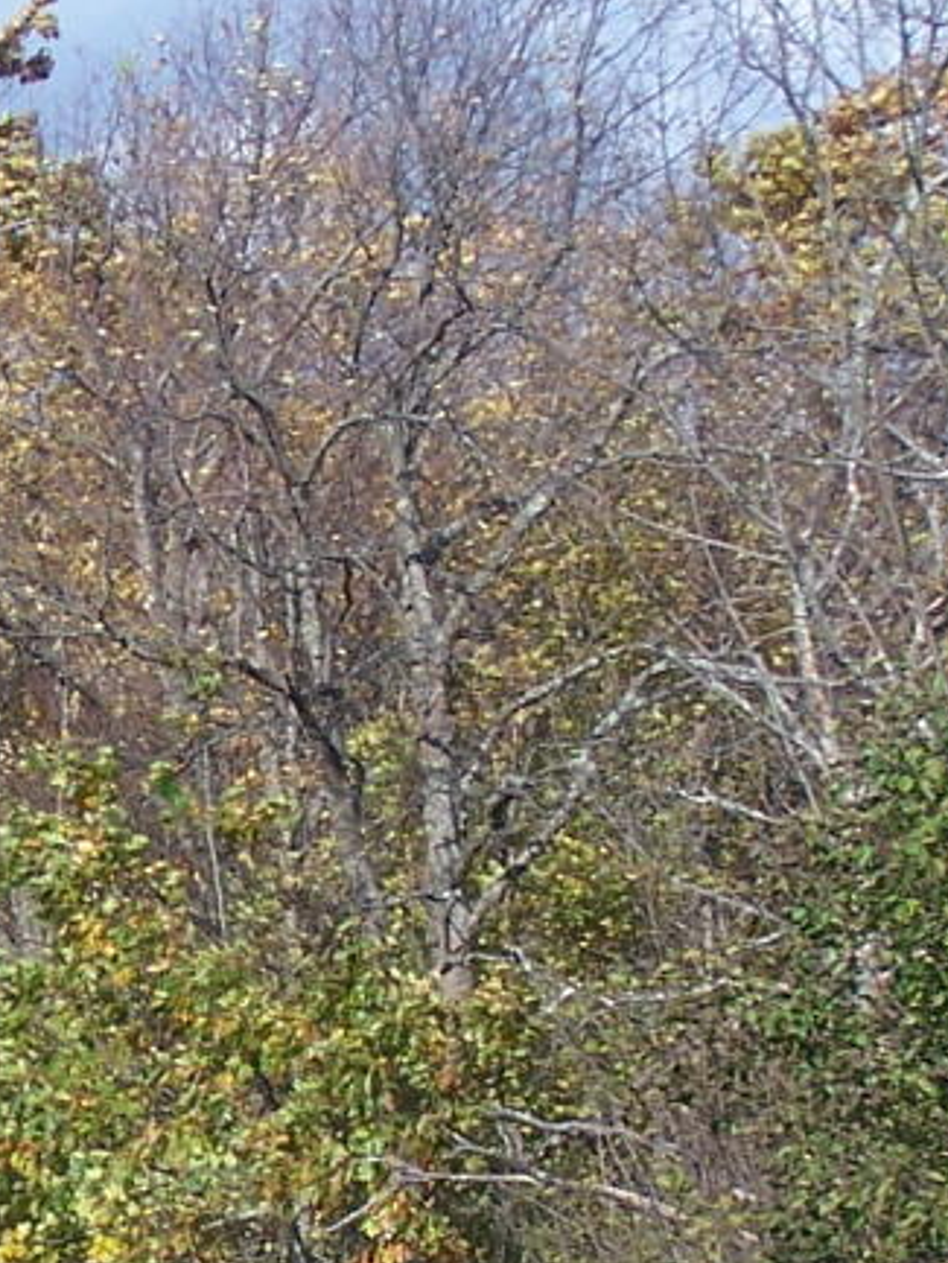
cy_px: 1002
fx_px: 6788
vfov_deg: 10.6
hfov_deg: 7.9
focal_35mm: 186
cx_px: -268
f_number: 3.1
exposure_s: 1/800
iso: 80
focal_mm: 9.8
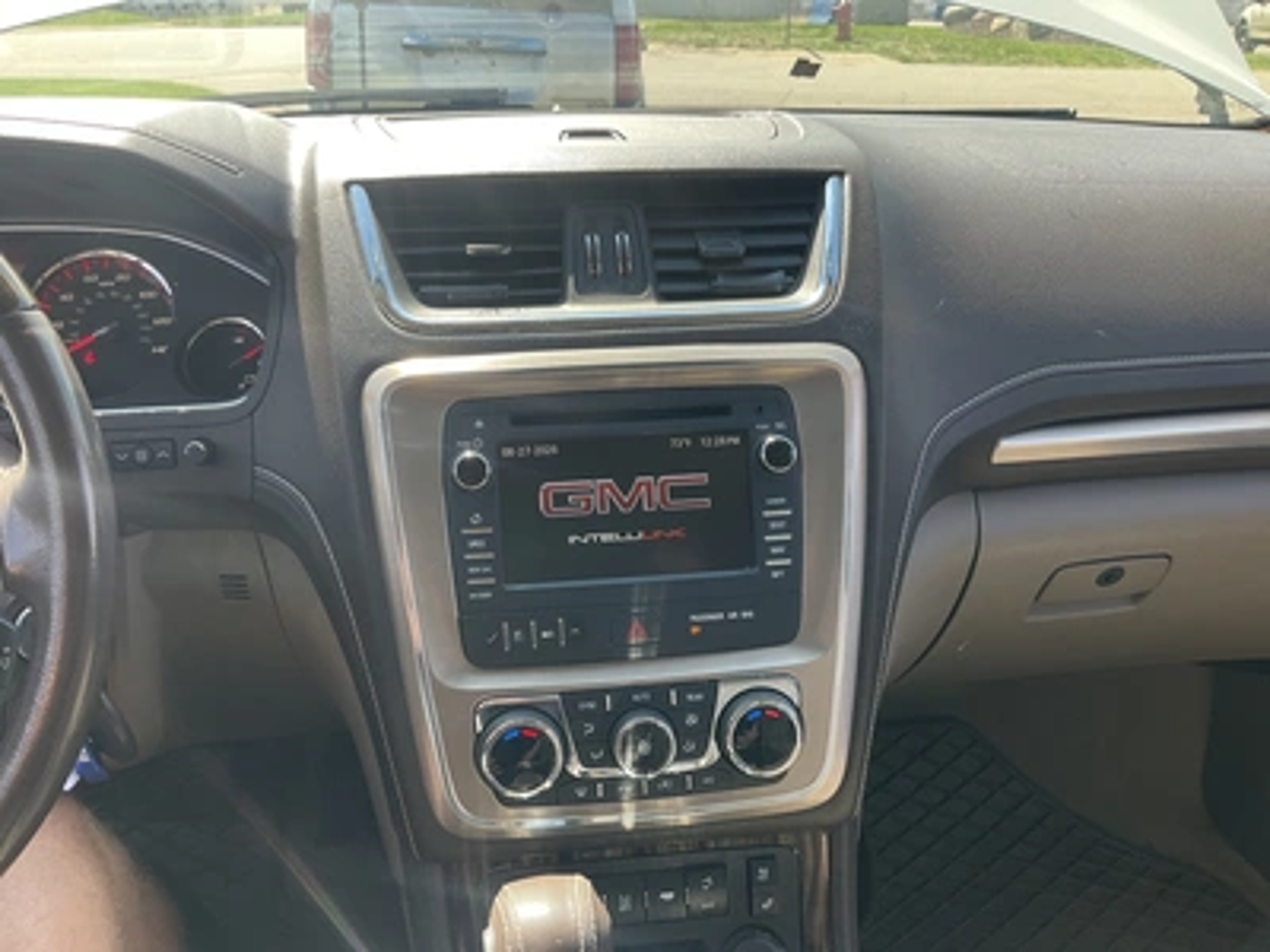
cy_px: 476
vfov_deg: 48.2
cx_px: 635
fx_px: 1064
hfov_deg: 61.7
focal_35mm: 29
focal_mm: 3
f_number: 1.8
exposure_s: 1/163
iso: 20
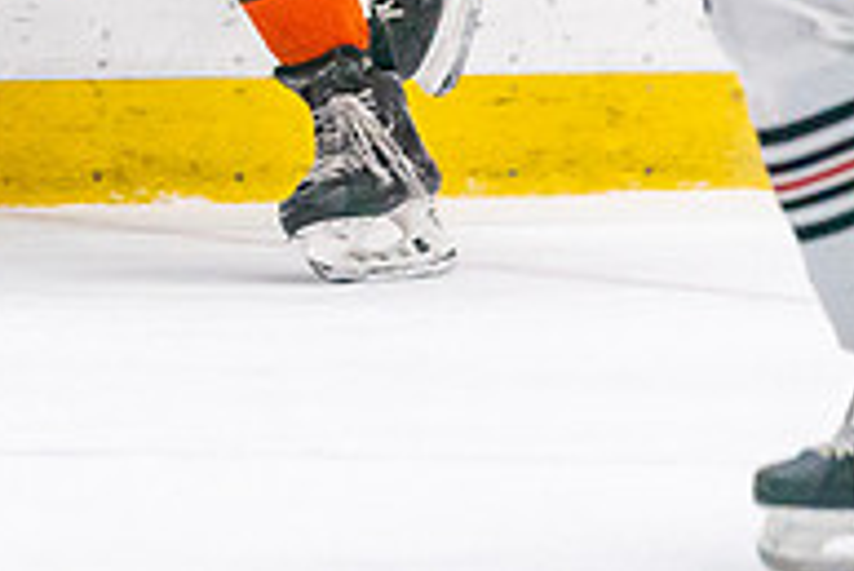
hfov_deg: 2.2
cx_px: -260
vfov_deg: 1.5
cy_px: -293
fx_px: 22362
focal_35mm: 942
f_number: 2.8
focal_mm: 200
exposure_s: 1/1250
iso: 3200
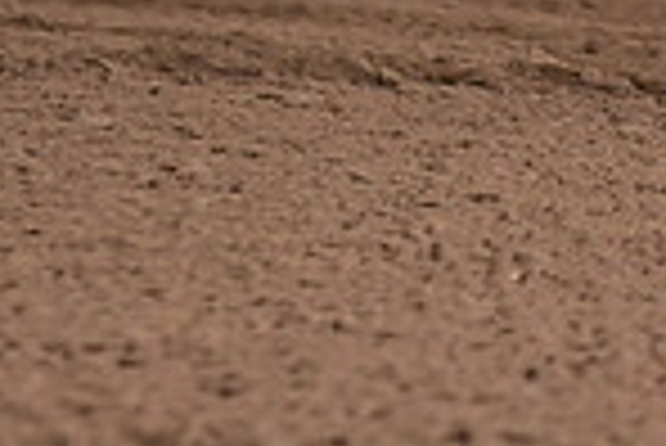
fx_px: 14481
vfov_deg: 1.8
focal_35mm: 782
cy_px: -376
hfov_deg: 2.6
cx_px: 684
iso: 1600
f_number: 3.5
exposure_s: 1/250
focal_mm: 200
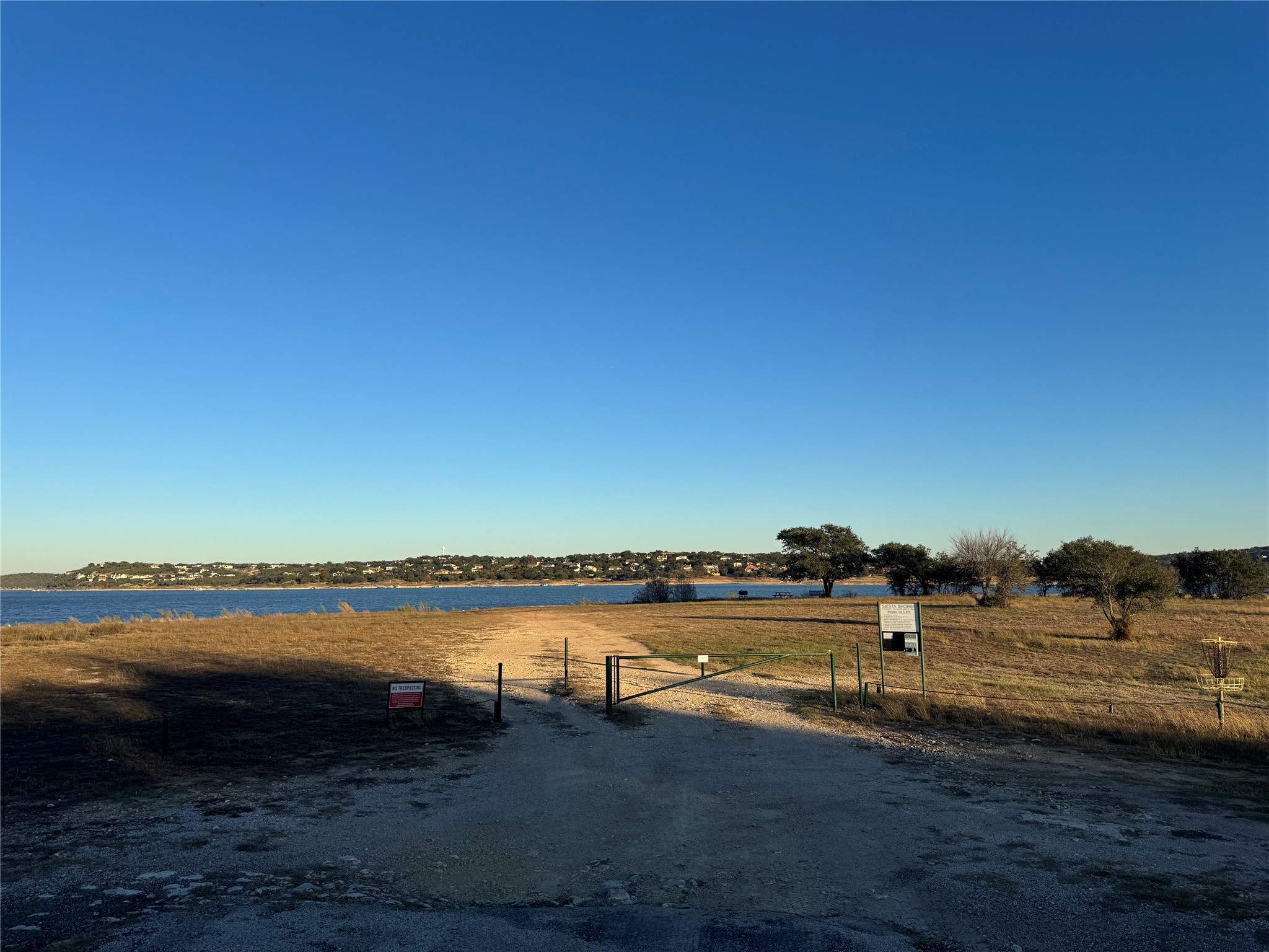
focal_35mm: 24
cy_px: 476
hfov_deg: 71.6
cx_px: 634
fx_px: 880
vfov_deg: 56.8
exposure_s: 1/3802
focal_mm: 6.76
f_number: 1.78
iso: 80
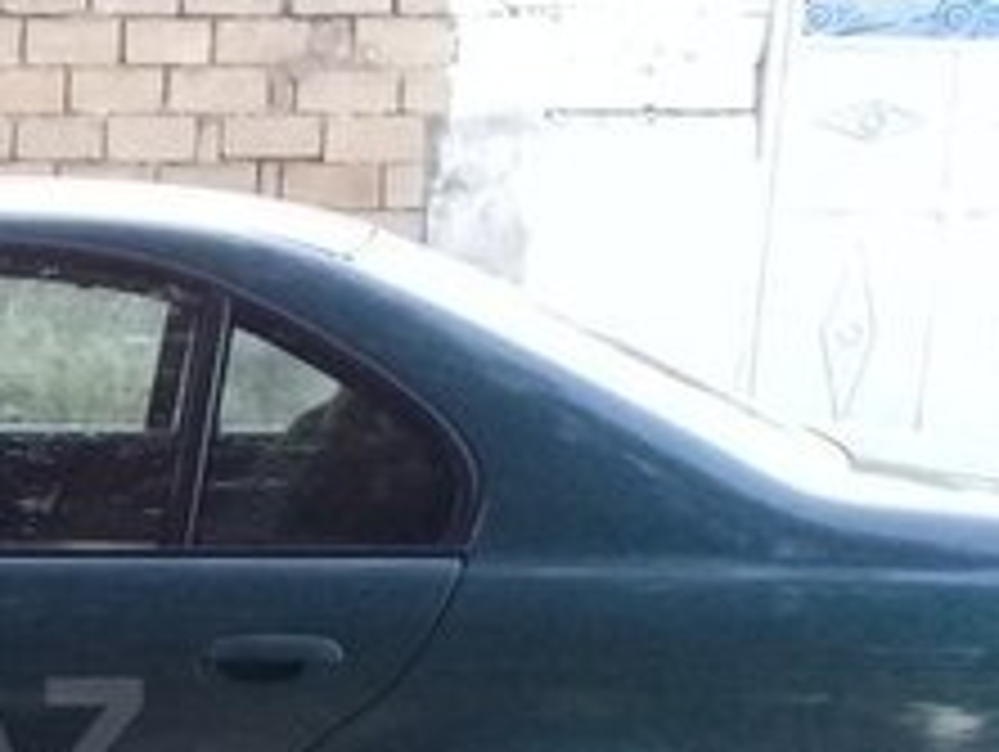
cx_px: -315
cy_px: 745
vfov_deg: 15.8
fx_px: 2658
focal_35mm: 92
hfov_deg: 19.5
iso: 200
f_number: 2.2
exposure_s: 1/33
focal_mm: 3.3
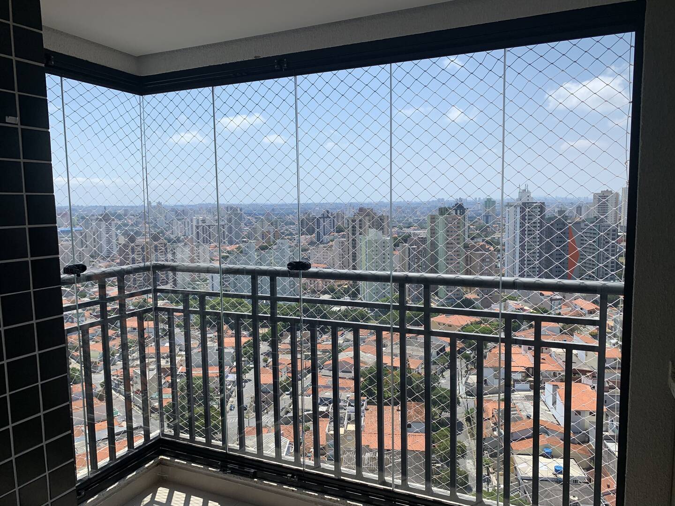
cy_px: 253
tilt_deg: -5.4
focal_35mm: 26
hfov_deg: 67.3
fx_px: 507
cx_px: 338
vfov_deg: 53.1
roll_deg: +1.3
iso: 25
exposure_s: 1/2833
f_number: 1.8
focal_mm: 4.25
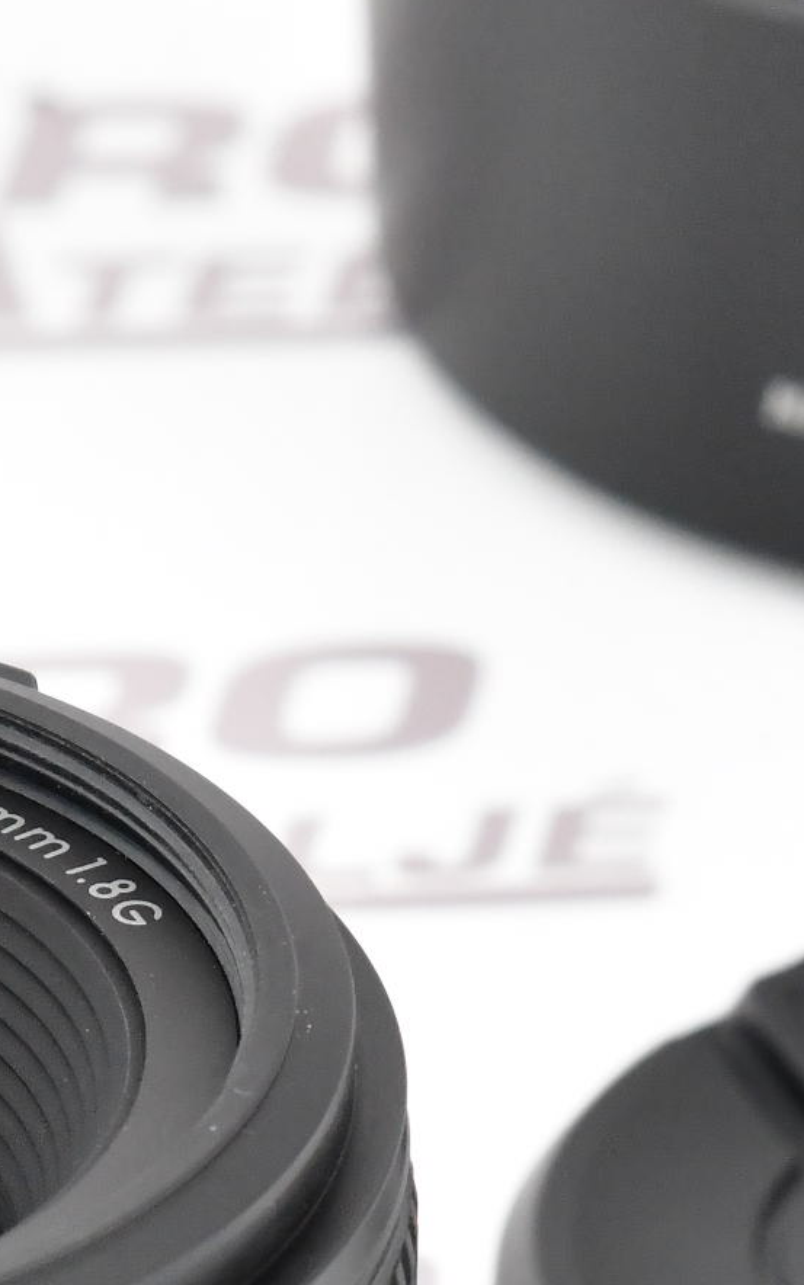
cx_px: 433
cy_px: 1204
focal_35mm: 571
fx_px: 20005
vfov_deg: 3.7
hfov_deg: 2.3
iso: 2500
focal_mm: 120
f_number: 11
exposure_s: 1/200
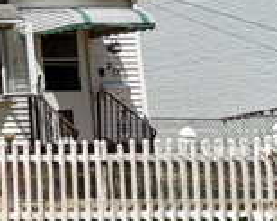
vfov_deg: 21.4
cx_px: -358
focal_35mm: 71
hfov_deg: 15.9
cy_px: 70
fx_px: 582
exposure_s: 1/1368
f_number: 2.2
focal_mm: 2.22
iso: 20
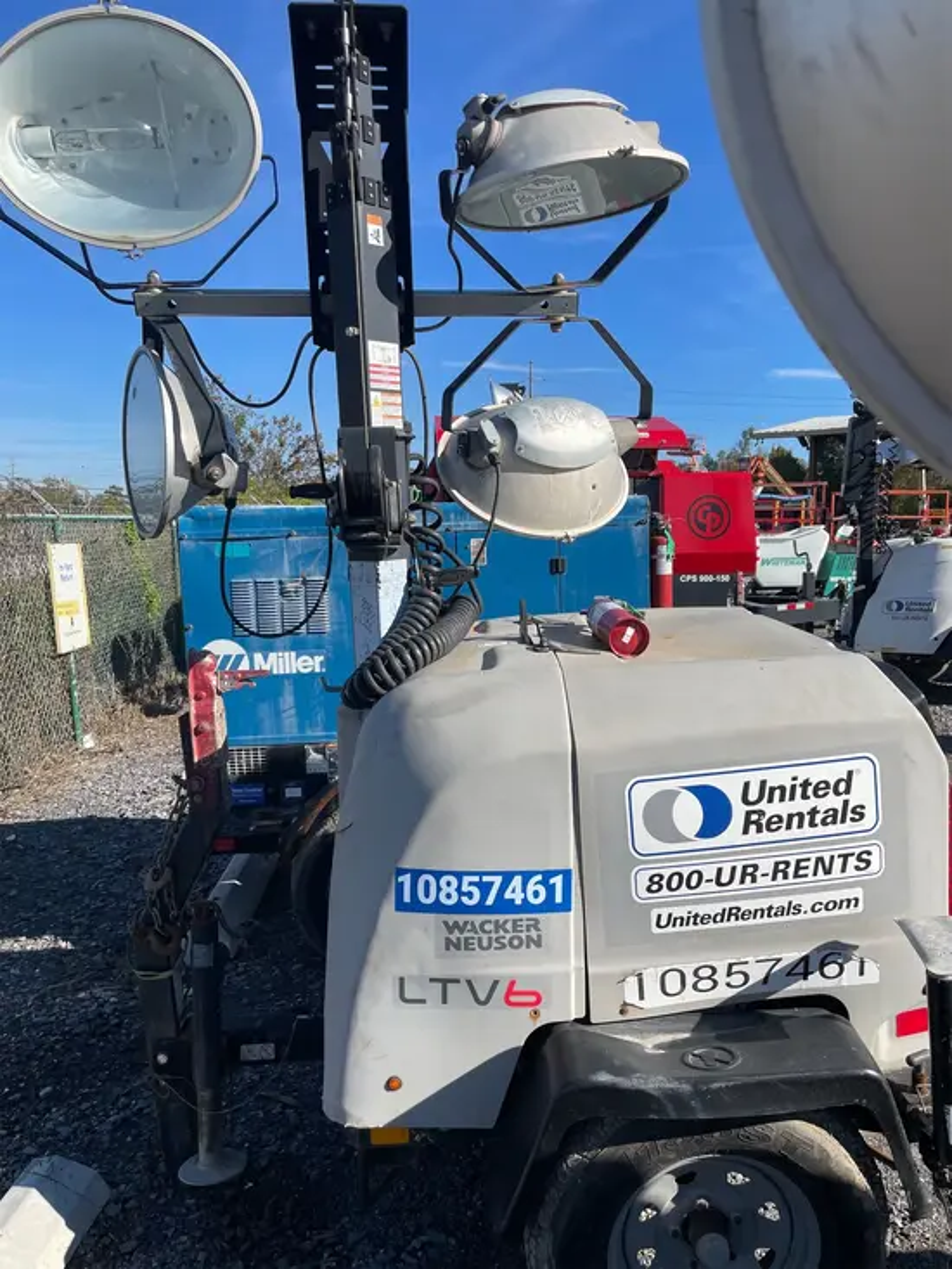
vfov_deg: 67.3
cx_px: 476
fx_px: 953
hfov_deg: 53.1
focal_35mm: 26
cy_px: 634
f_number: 1.6
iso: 32
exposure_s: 1/3300
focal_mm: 4.2
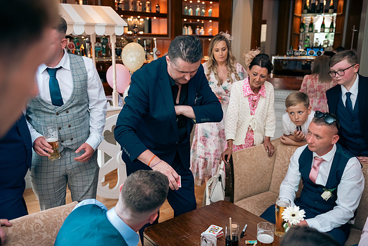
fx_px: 348
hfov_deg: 55.8
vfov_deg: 38.9
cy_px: 123
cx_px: 184
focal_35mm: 34
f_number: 3.5
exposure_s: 1/160
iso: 800
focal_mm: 34
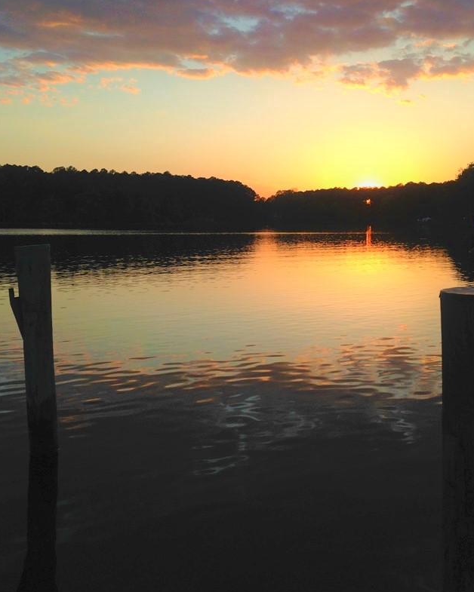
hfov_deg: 35.7
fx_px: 736
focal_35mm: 42
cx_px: 250
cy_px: 264
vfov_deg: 43.8
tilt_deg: -2.6
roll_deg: +1.0
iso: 50
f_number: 2.4
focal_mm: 4.12
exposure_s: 1/786
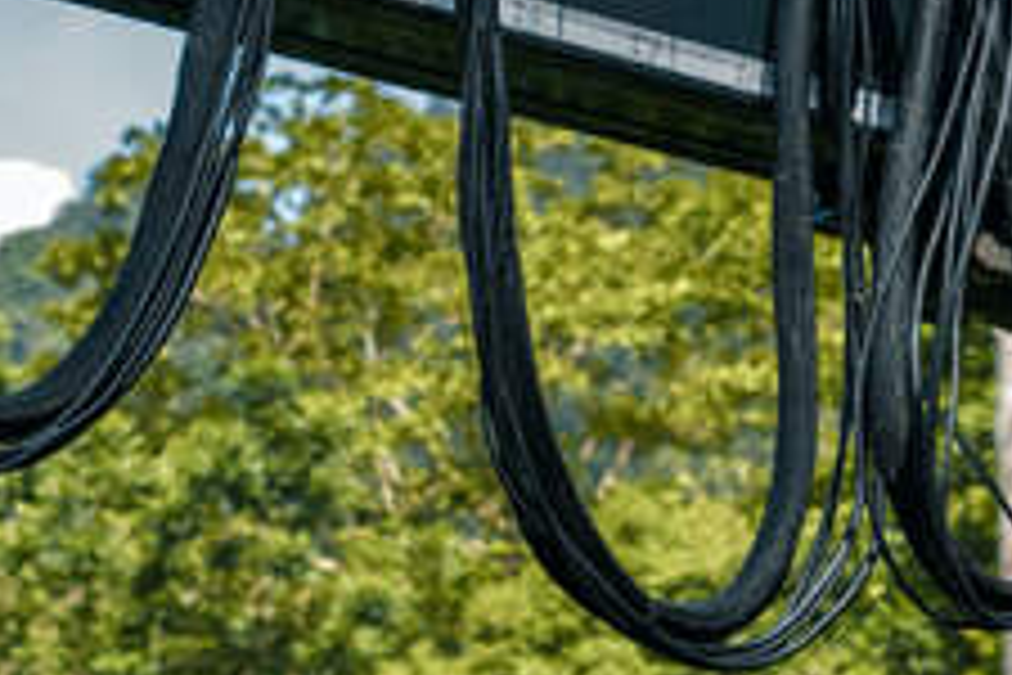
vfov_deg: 10.4
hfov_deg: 15.9
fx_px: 3598
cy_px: 972
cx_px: 850
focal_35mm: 128
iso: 800
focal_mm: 24
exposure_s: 1/1250
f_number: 4
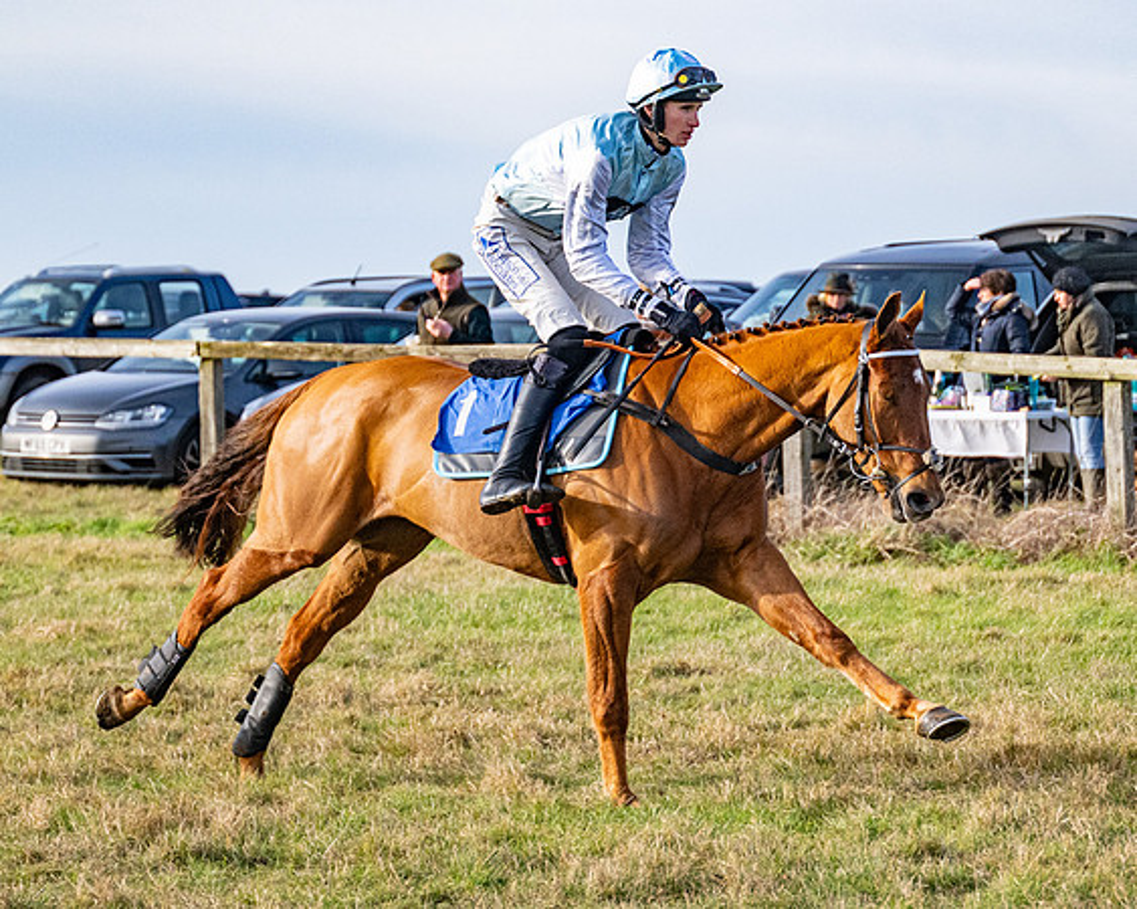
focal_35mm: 183
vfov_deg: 8.4
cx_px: 603
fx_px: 6161
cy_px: 432
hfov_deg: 10.5
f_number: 4
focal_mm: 98
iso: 800
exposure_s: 1/6400
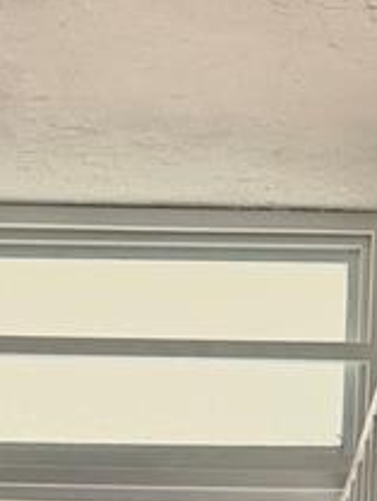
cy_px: 1124
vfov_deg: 12.0
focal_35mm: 138
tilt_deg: -8.0
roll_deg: -0.8
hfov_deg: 10.7
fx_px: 2002
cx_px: 79
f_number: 1.78
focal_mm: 6.76
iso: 100
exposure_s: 1/617
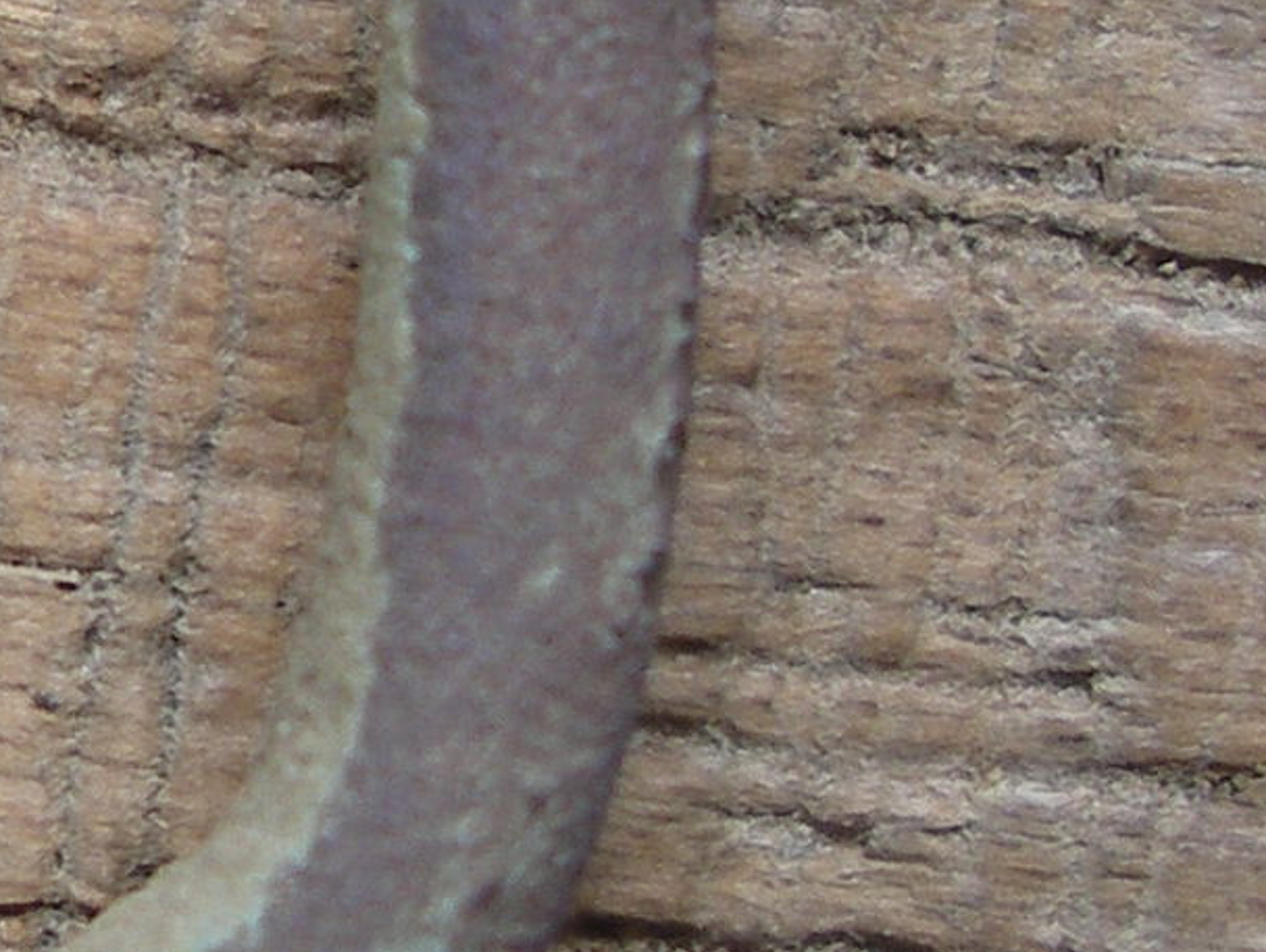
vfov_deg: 8.0
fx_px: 6808
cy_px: 56
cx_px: -558
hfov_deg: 10.3
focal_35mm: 186
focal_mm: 7.8
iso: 80
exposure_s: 1/80
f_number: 2.8
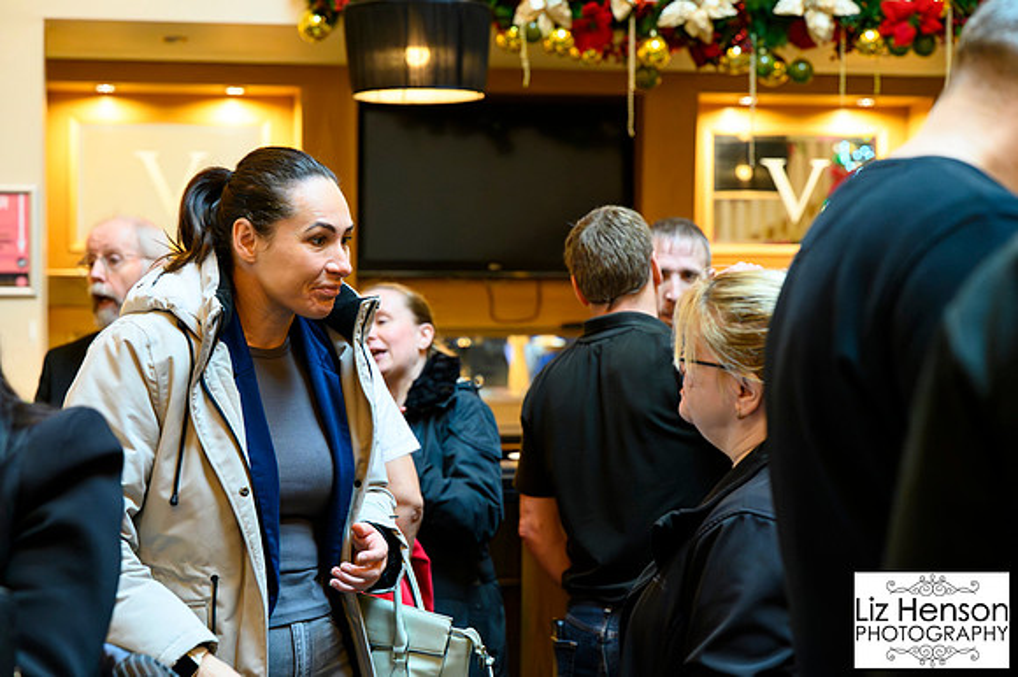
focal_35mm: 74
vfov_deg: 18.4
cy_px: 338
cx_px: 509
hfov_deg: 27.4
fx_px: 2091
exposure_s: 1/200
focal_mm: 74
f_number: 4
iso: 14400
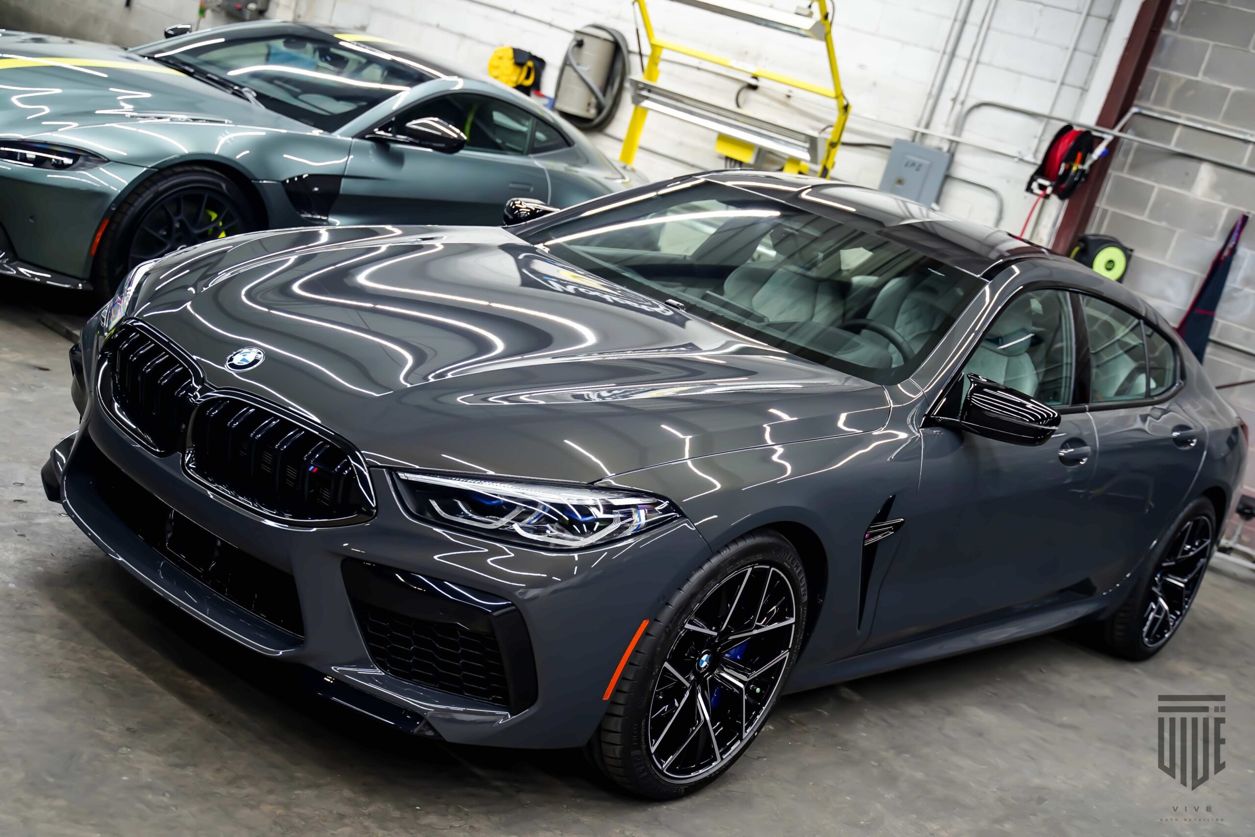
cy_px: 418
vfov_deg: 30.5
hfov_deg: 44.5
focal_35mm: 44
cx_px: 628
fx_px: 1534
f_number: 2.8
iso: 640
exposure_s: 1/40
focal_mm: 44
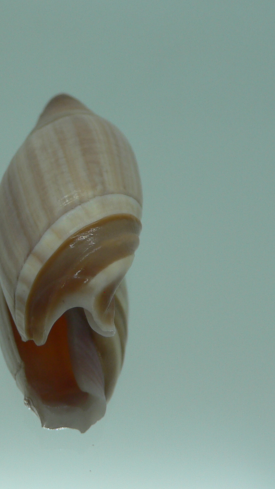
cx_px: 68
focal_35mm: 51
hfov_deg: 23.3
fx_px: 661
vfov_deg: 40.6
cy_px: 244
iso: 80
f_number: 2.8
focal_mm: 4.6
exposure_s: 1/60
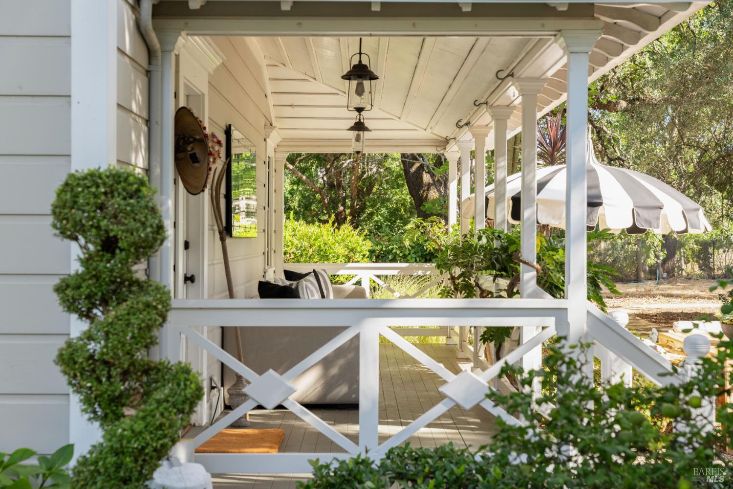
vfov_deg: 24.8
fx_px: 1112
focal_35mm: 55
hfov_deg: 36.5
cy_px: 244
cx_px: 366
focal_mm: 54.6
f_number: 5
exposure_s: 1/400
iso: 400
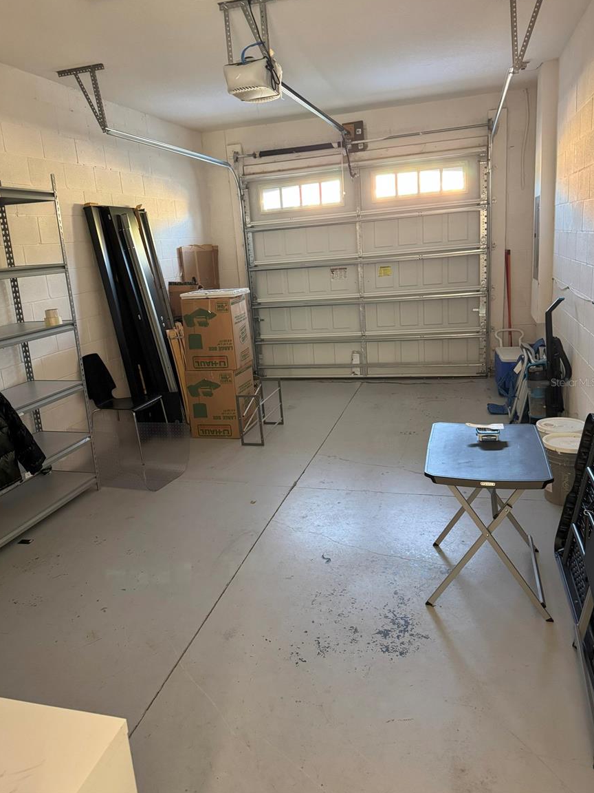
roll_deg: +4.4
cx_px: 290
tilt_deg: -12.8
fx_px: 572
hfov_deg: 54.9
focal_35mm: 25
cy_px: 382
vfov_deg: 69.4
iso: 640
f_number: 1.78
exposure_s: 1/60
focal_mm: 6.76
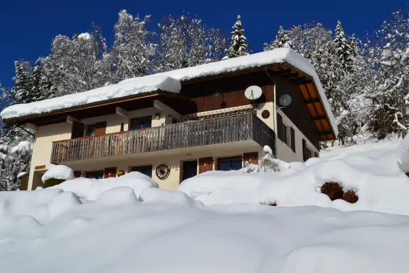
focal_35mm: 39
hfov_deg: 49.6
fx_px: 443
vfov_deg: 34.2
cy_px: 136
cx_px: 204
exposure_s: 1/500
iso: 180
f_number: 11
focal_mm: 26
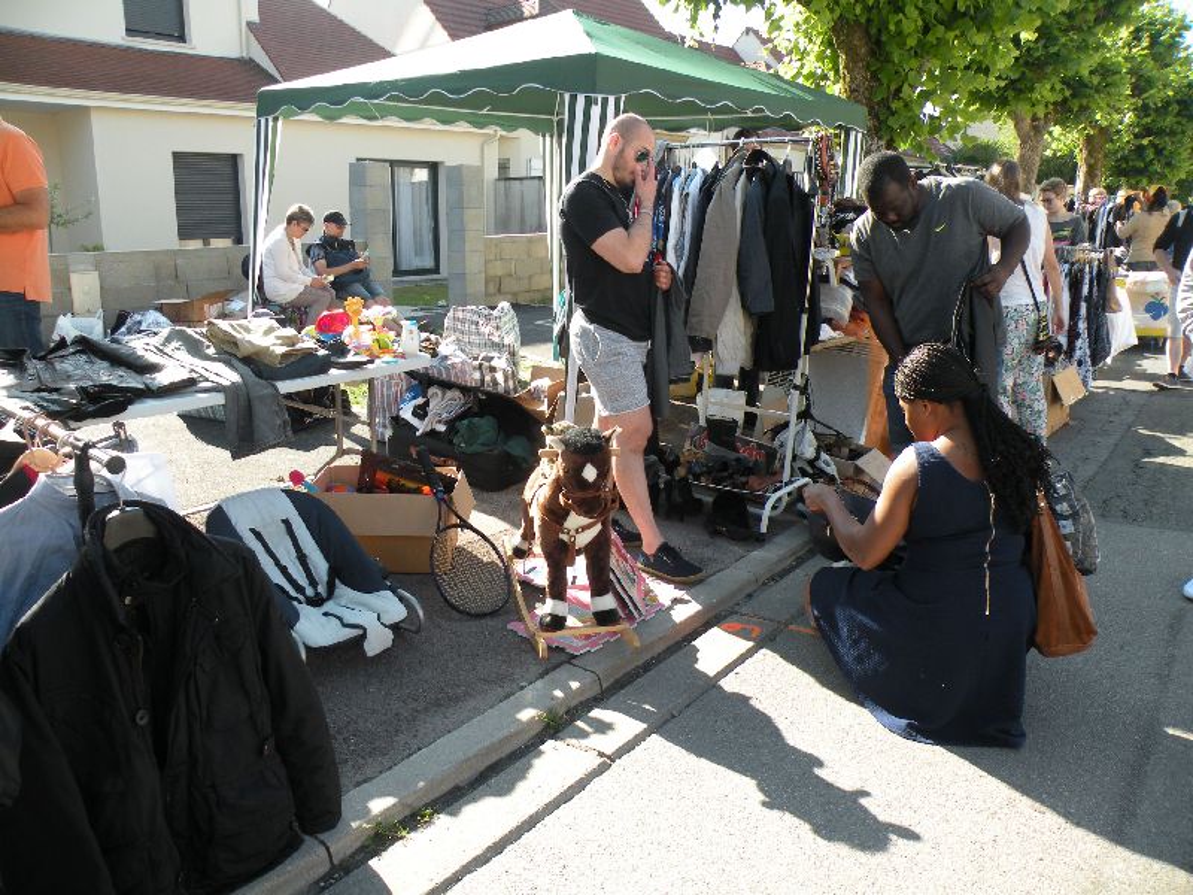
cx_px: 596
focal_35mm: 27
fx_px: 931
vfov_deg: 51.4
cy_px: 448
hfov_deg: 65.3
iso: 100
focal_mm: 4.7
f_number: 3.5
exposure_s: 1/250
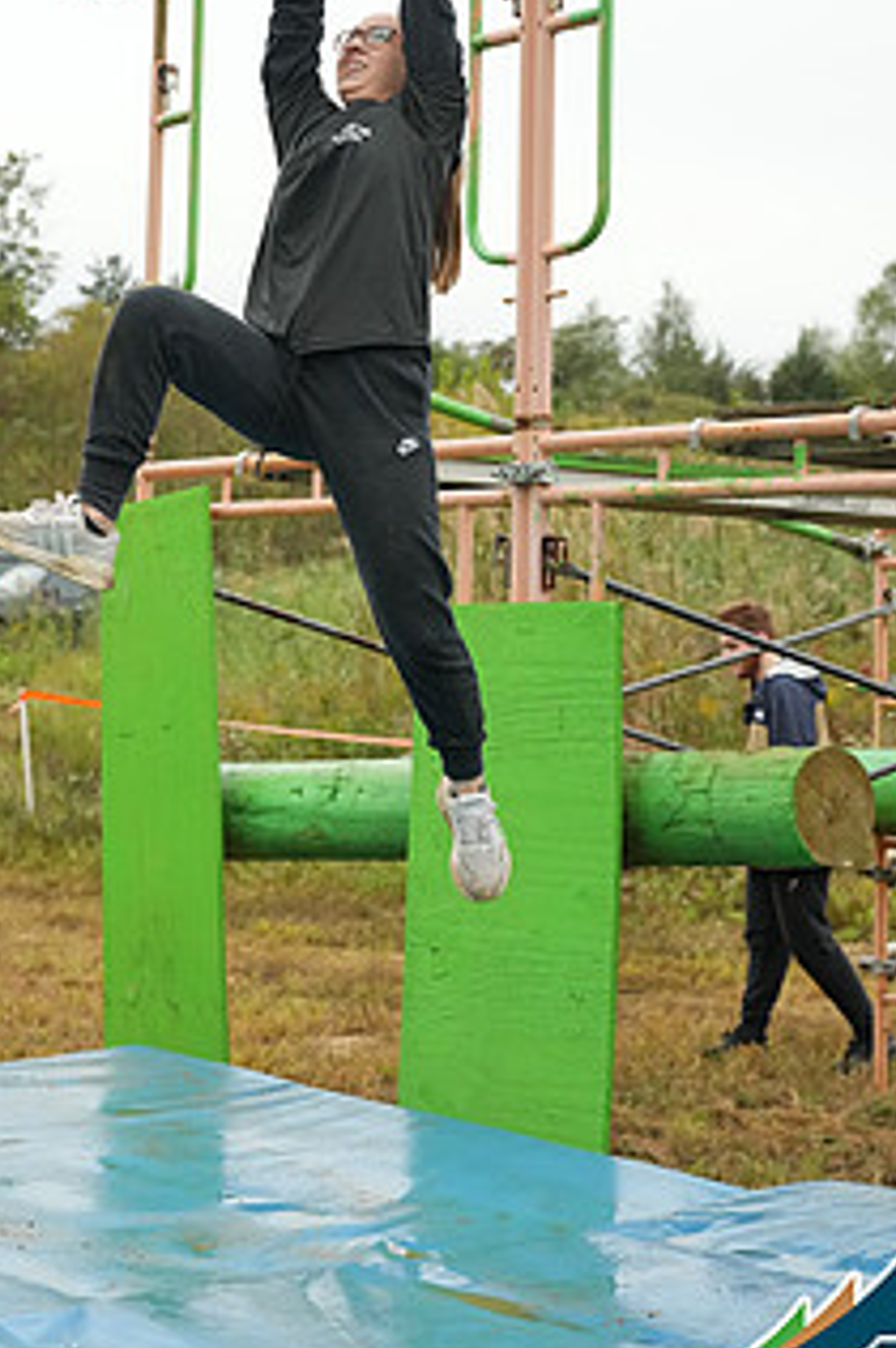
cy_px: 491
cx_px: 311
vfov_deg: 30.0
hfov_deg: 20.2
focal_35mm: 67
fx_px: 2507
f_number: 4
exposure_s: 1/2000
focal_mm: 47
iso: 2500
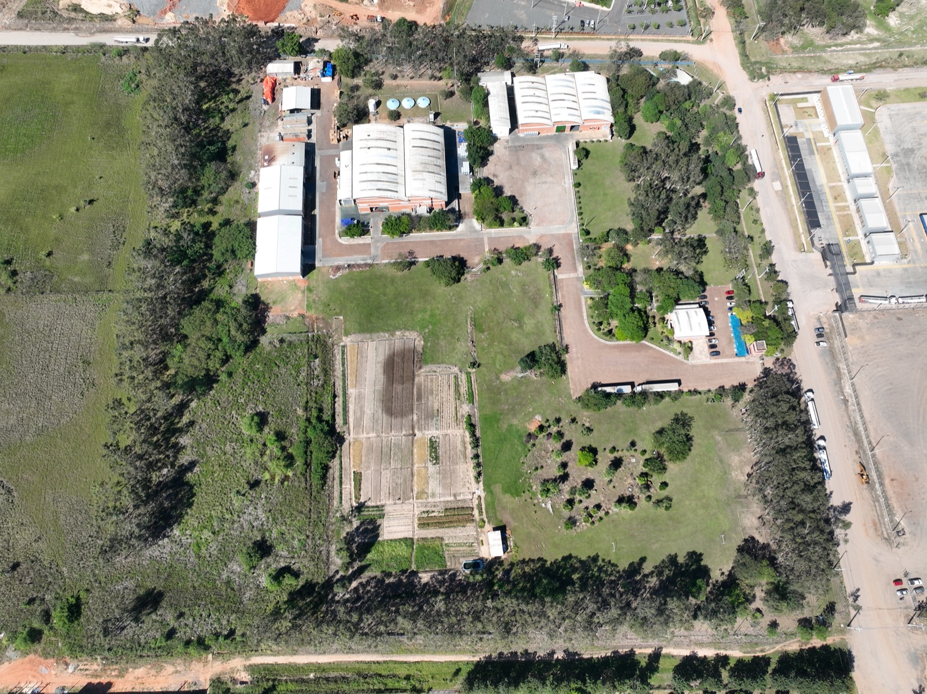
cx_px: 464
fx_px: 642
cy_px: 347
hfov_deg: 71.6
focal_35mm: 24
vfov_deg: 56.8
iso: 110
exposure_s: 1/1250
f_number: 2.8
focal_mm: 12.29
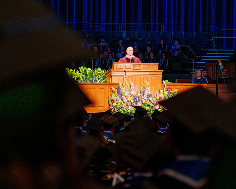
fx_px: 936
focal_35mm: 134
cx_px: 130
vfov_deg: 11.5
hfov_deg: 14.4
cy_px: 95
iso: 2000
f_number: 2.8
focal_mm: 95
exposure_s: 1/250
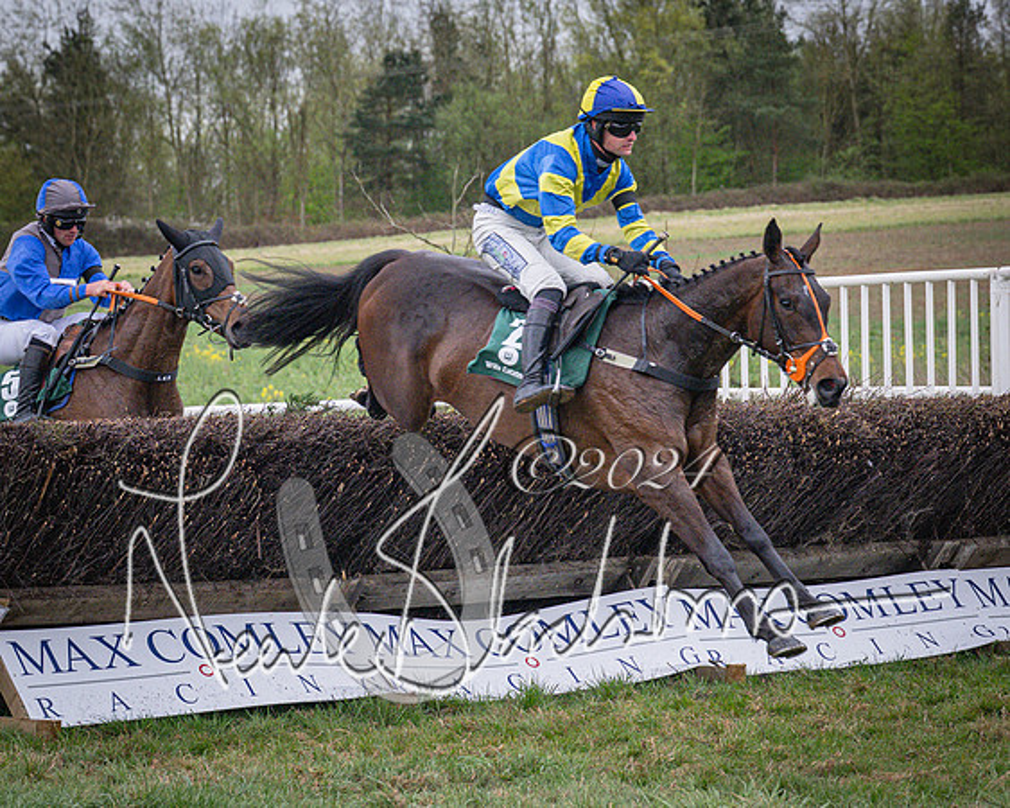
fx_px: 4387
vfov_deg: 10.5
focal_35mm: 147
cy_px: 396
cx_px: 566
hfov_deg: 13.1
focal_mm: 70
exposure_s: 1/1000
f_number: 4
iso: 1600
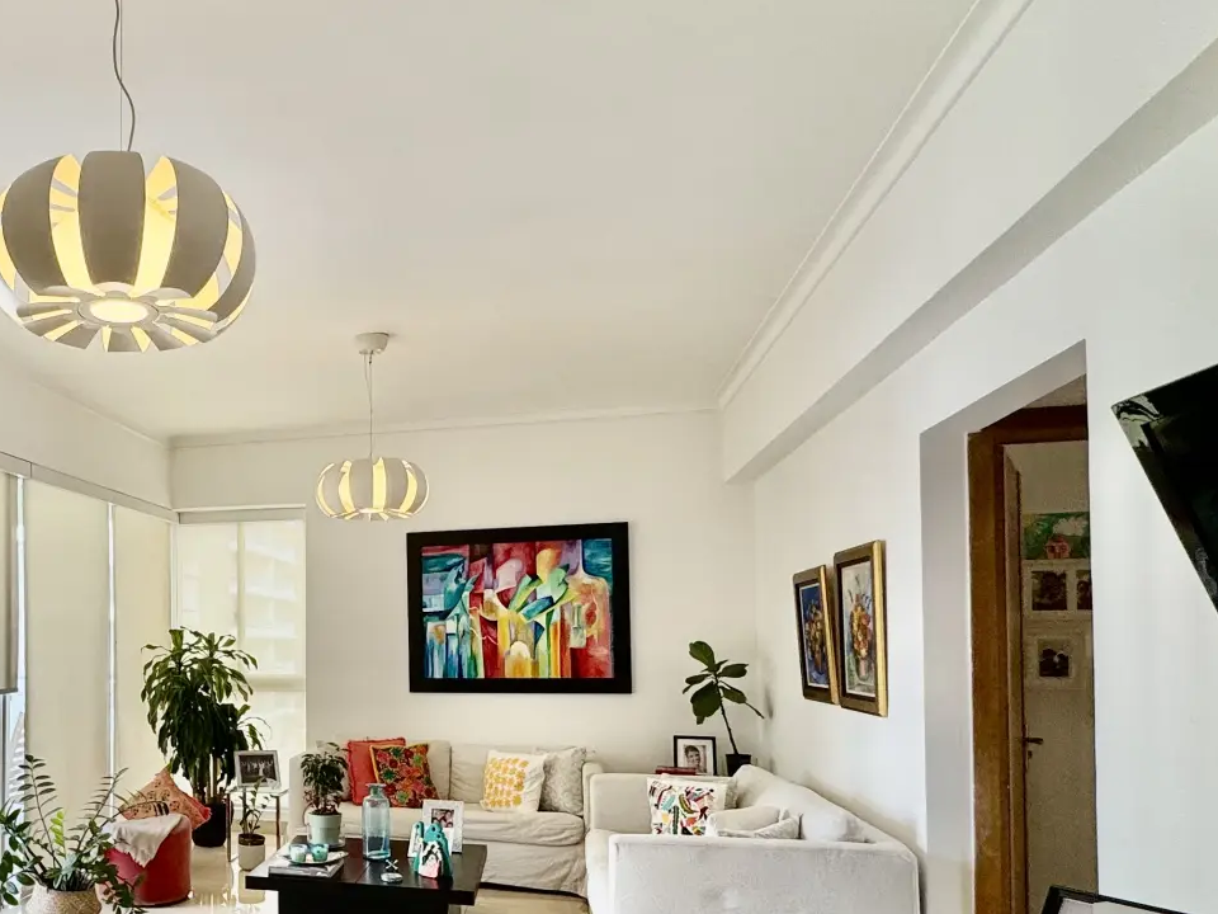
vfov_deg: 48.7
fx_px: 985
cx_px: 206
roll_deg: +0.1
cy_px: 625
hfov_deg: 57.6
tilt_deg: +0.5
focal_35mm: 28
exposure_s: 1/120
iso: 50
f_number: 2.2
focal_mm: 2.22
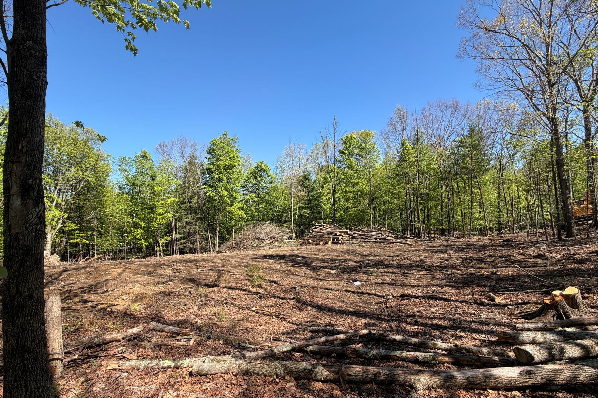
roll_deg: +1.3
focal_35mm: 15
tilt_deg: +0.3
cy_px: 222
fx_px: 249
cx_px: 295
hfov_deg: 100.4
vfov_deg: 77.0
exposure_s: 1/701
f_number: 2.2
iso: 40
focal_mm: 2.22
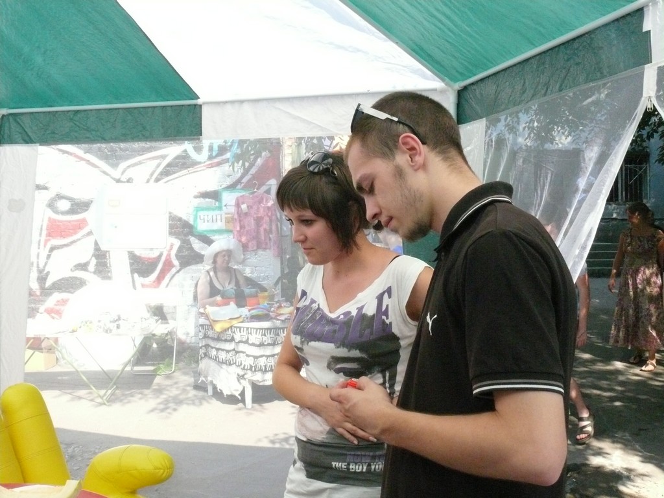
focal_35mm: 35
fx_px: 671
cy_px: 249
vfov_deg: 40.7
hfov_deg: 52.6
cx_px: 332
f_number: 7.1
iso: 800
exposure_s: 1/400
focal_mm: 7.4
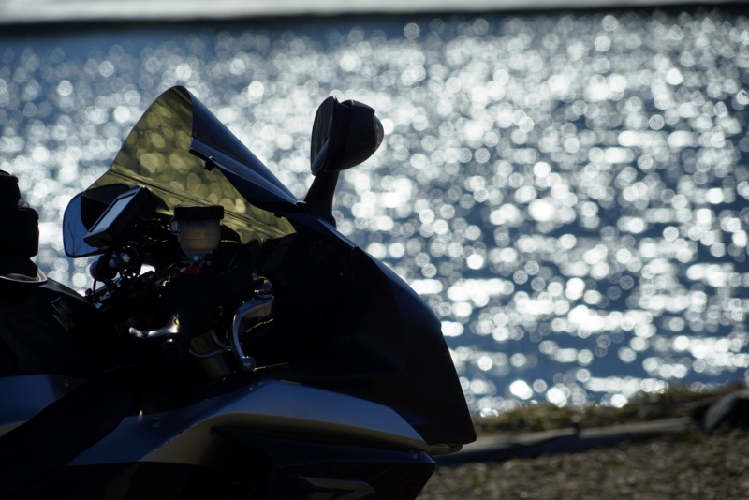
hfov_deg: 8.6
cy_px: 250
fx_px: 4995
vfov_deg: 5.7
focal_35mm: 240
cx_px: 374
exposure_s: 1/1000
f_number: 11
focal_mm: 240
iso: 100
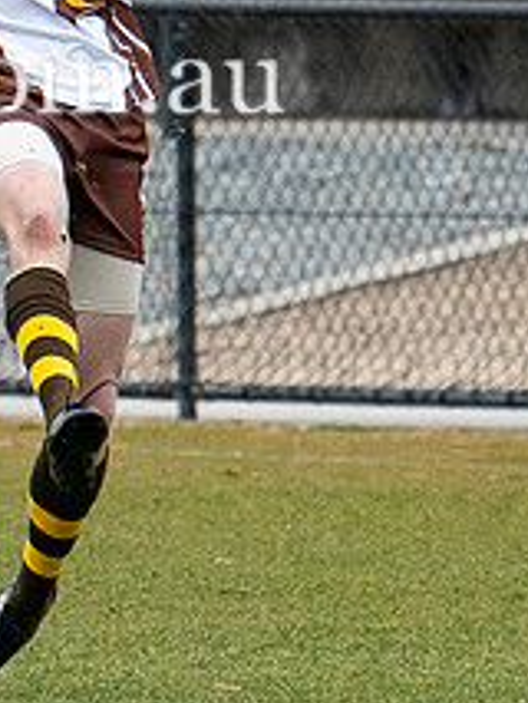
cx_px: -124
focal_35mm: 2372
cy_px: 38
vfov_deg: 0.8
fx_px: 48192
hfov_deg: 0.6
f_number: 4
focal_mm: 200
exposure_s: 1/800
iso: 450
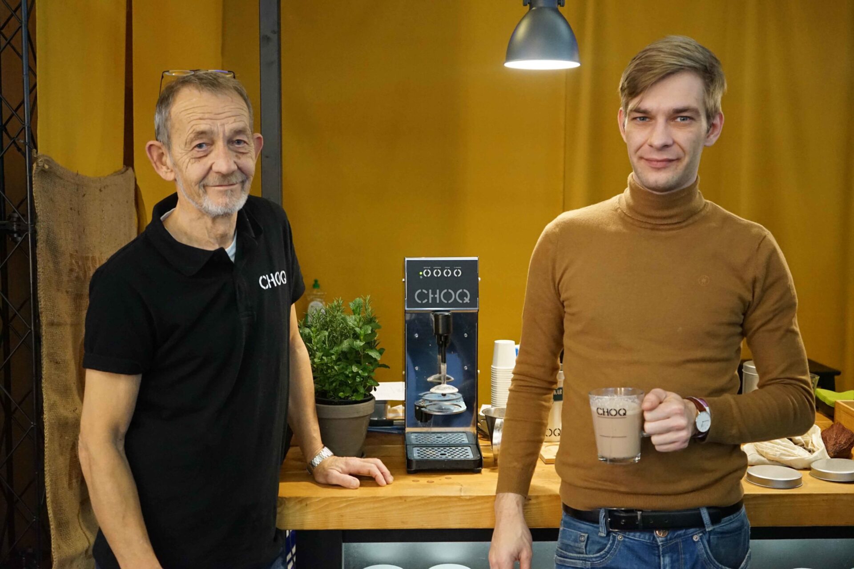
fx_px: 901
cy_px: 284
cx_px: 427
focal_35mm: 38
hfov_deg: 50.7
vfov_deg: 35.1
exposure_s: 1/160
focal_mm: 38
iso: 6400
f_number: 4
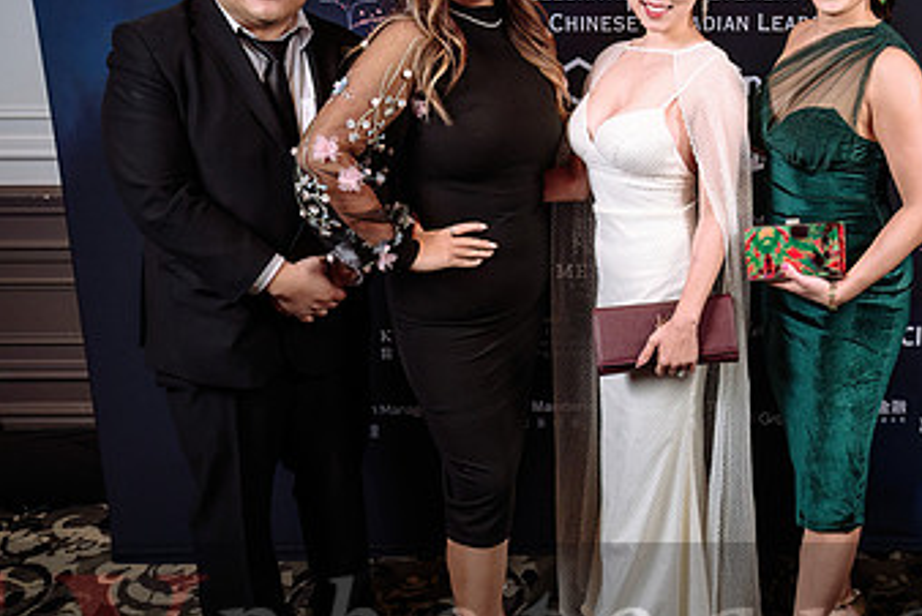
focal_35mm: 43
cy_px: 272
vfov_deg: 31.2
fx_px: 1102
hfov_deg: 43.9
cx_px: 696
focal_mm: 24
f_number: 5
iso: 500
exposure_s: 1/125
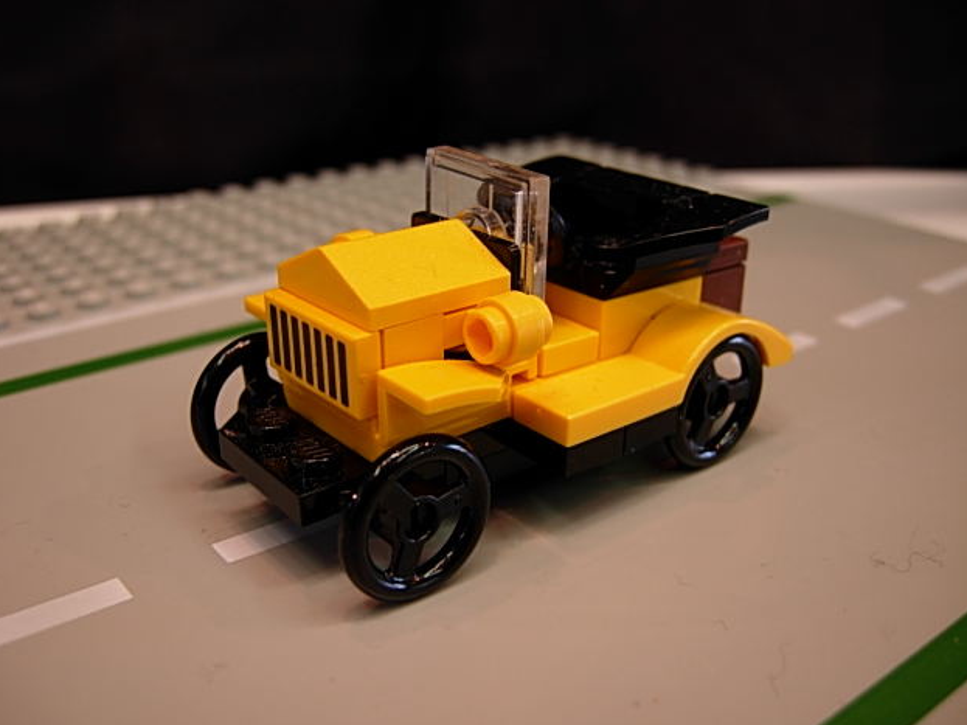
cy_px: 369
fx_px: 1033
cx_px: 487
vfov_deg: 38.7
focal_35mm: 37
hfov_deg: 50.1
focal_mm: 7.5
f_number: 2.7
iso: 50
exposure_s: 1/12.3
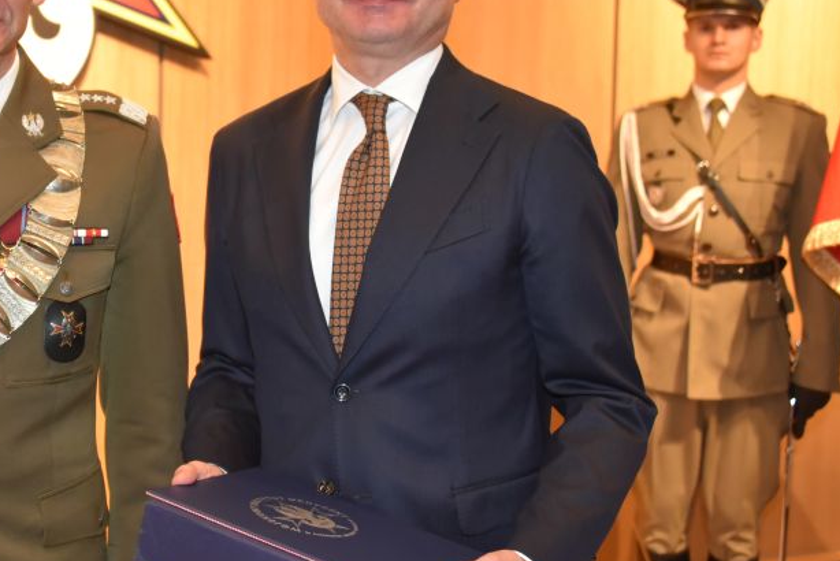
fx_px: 1634
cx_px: 153
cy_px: 255
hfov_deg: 28.2
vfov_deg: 19.5
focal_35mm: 70
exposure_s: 1/60
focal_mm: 42
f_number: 4
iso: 3200
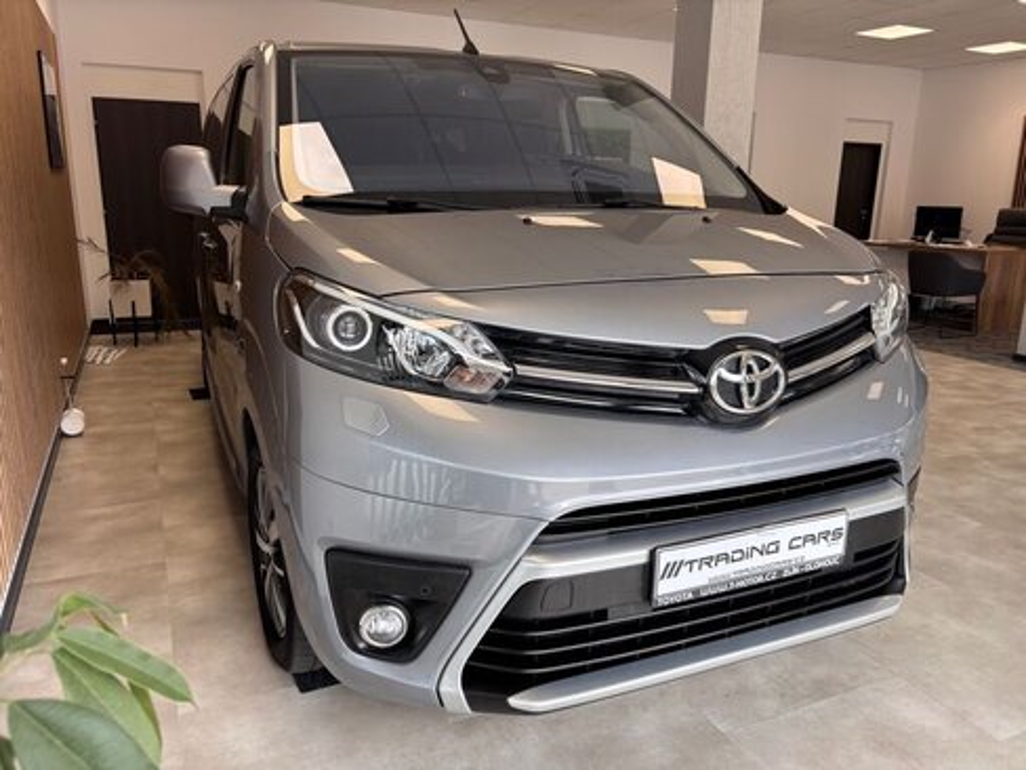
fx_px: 771
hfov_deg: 67.3
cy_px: 385
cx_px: 513
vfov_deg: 53.1
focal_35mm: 26
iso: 40
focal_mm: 5.96
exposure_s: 1/169
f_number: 1.6
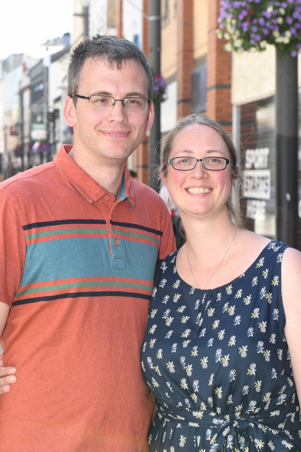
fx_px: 1317
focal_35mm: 105
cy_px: 226
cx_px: 150
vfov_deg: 19.5
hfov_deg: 13.0
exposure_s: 1/250
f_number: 6.3
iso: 500
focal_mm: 70
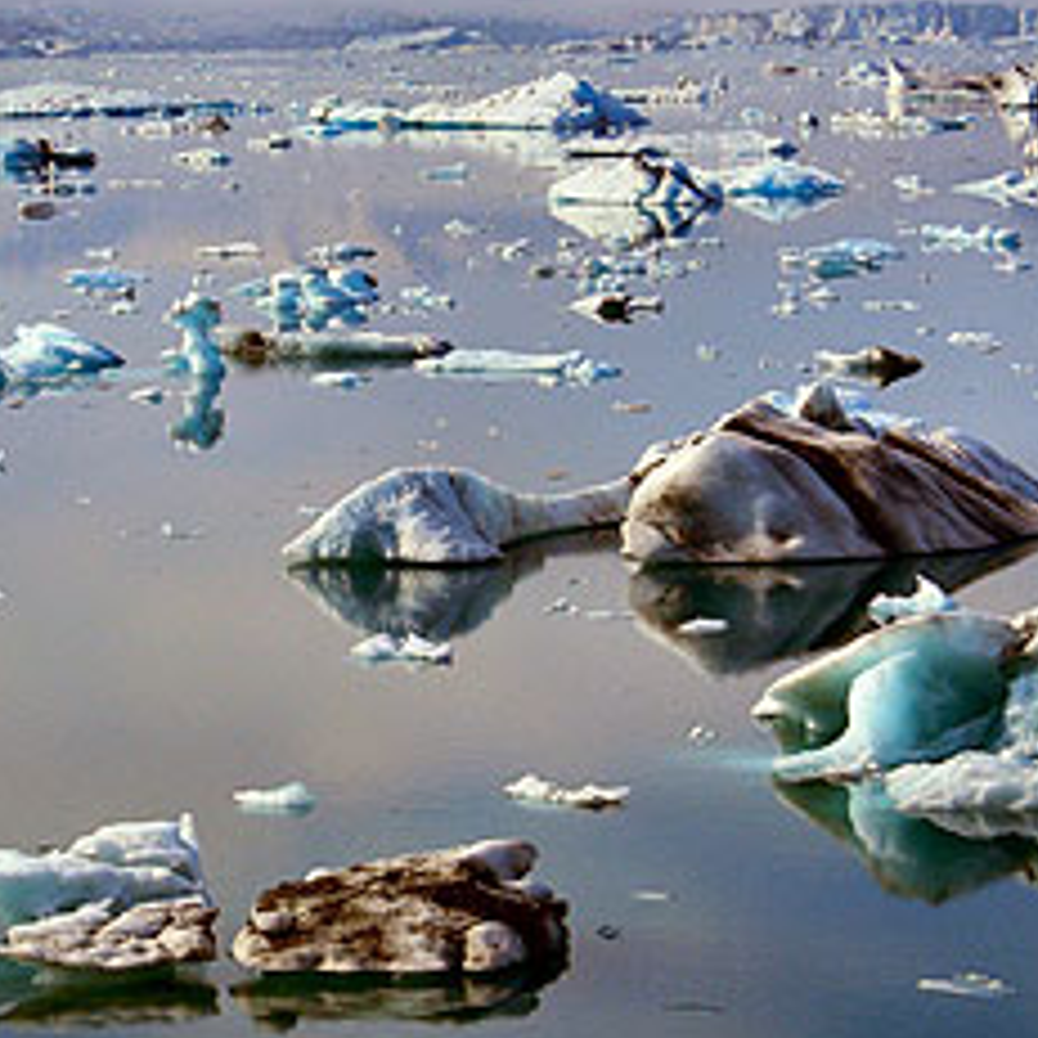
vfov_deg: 12.4
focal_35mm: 141
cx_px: 346
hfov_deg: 12.4
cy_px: 337
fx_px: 4783
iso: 100
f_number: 8
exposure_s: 1/320
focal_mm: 17.2
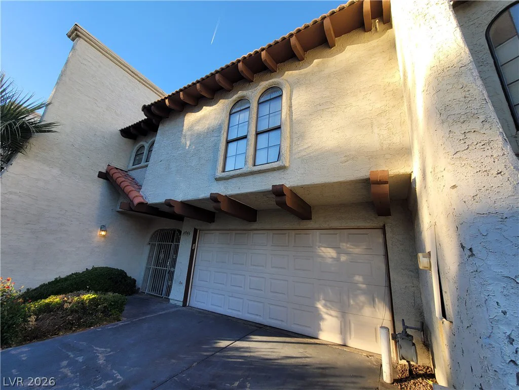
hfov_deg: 106.2
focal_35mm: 13
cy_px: 195
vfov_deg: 89.9
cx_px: 260
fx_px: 195
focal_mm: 2.2
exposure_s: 1/333
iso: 64
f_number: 2.2
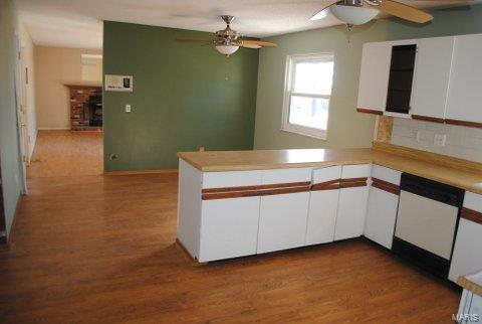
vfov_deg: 48.1
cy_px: 162
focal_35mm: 27
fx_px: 362
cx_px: 241
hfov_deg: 67.3
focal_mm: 18
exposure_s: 1/60
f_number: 3.5
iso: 200
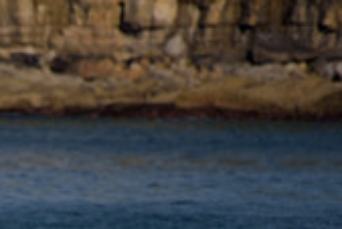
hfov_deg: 1.0
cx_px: -184
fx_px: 19967
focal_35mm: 2100
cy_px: 357
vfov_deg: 0.7
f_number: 5.6
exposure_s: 1/2000
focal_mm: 500
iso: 125
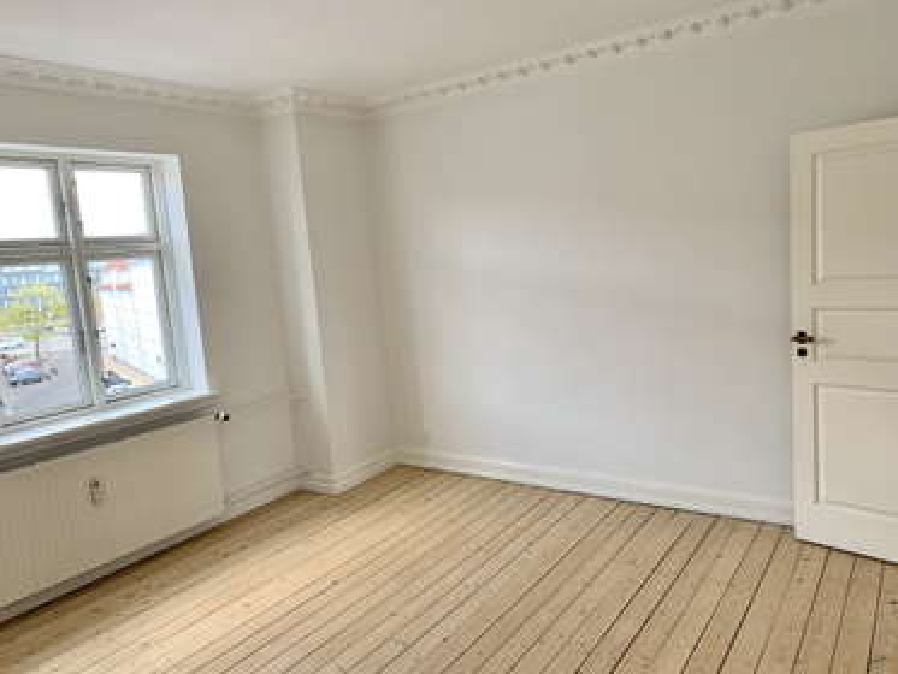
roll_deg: +4.8
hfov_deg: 67.3
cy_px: 337
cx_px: 449
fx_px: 675
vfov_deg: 53.1
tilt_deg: -9.1
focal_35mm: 26
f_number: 1.8
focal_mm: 4.25
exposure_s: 1/121
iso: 40
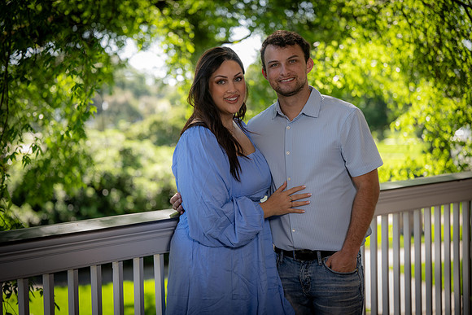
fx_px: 1010
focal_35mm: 77
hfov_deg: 26.3
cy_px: 158
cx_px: 236
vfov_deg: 17.7
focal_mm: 77
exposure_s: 1/200
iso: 100
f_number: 2.8
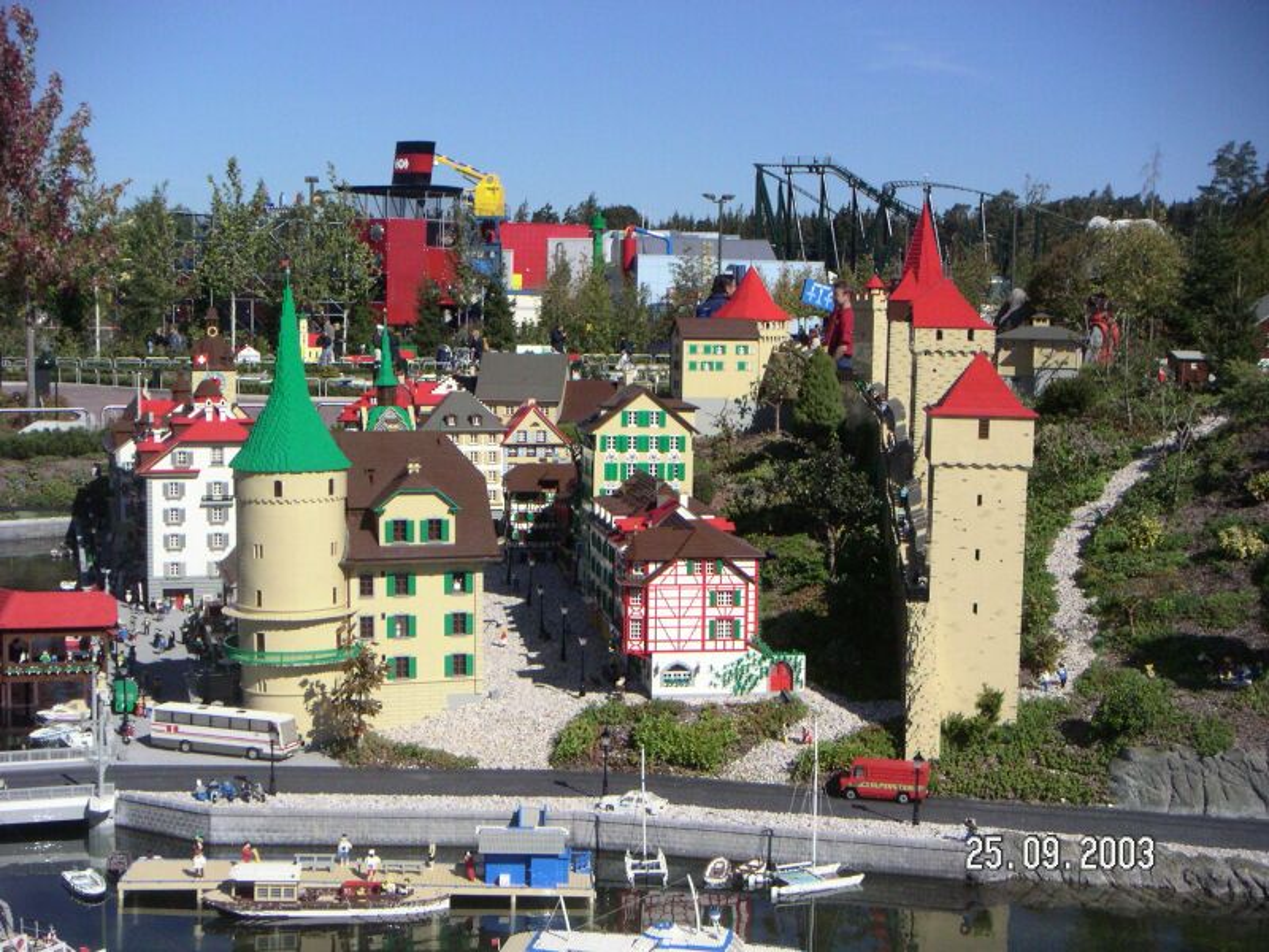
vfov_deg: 30.3
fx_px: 1760
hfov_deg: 39.7
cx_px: 634
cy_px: 476
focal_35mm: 48
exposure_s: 1/750
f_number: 6.9
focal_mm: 7.5
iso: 160
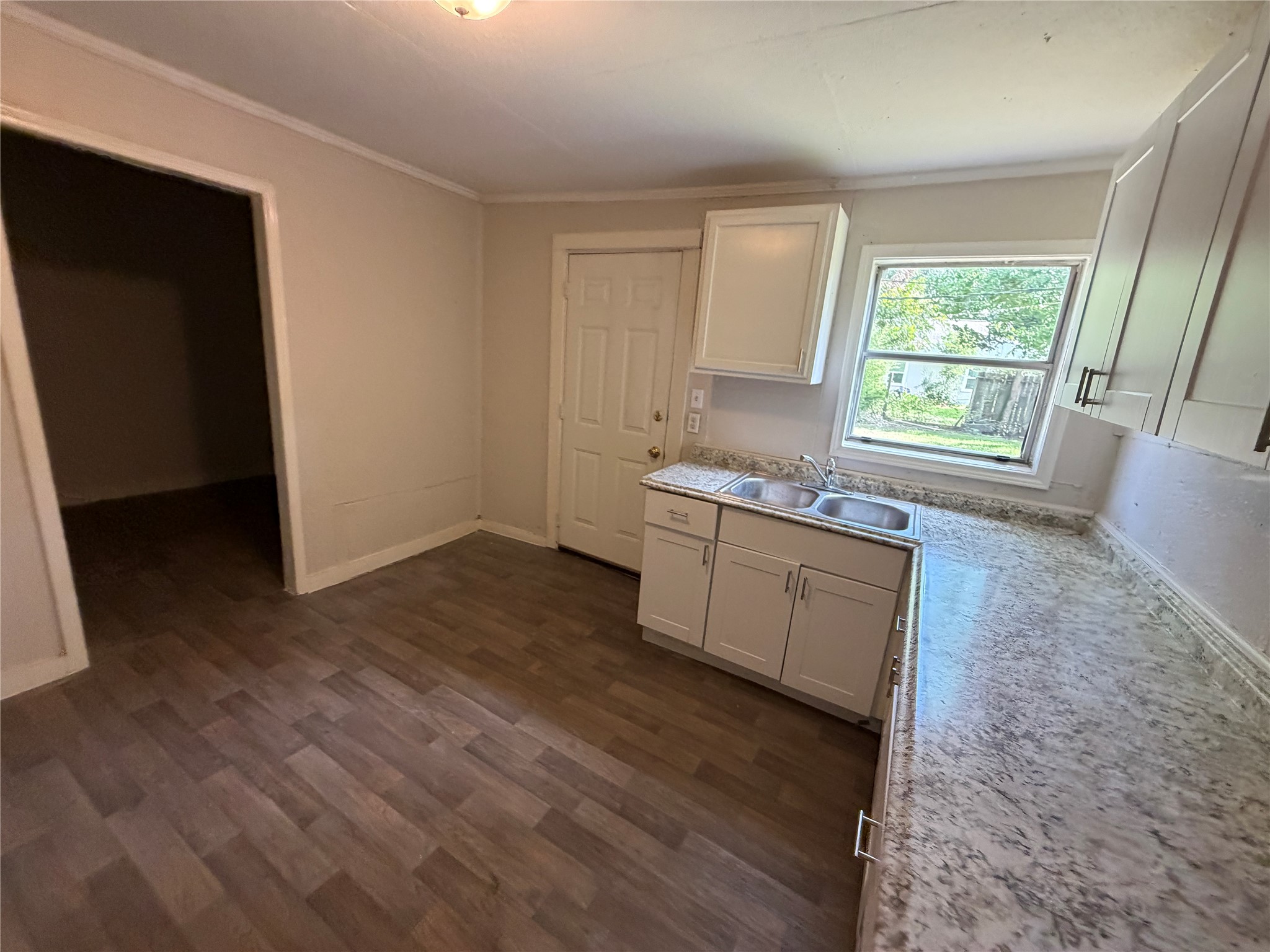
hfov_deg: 102.1
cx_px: 635
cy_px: 476
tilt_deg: -9.7
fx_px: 514
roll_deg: +1.7
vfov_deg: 85.7
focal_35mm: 14
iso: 320
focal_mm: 2.22
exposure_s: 1/105
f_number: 2.2
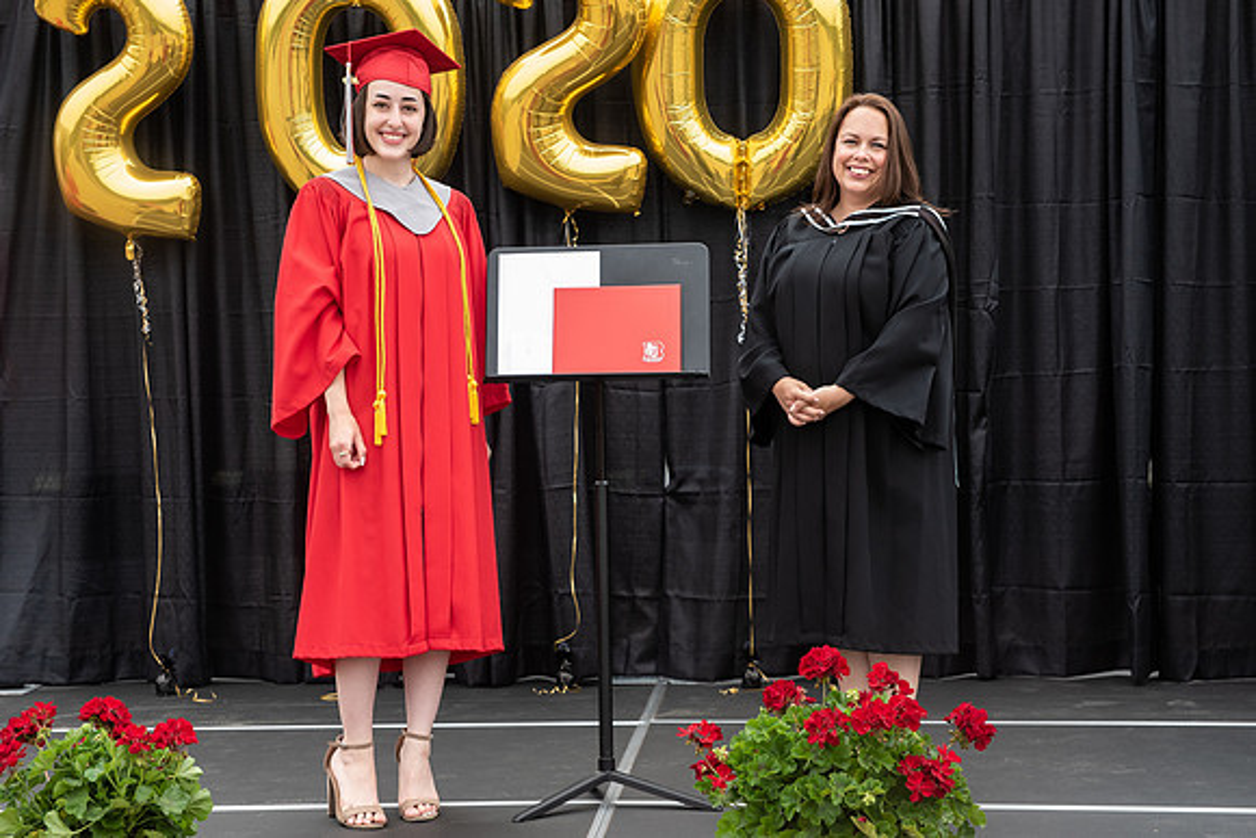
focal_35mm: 67
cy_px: 460
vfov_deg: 20.4
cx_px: 564
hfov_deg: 30.1
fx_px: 2331
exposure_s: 1/250
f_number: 5
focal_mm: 56
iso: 500
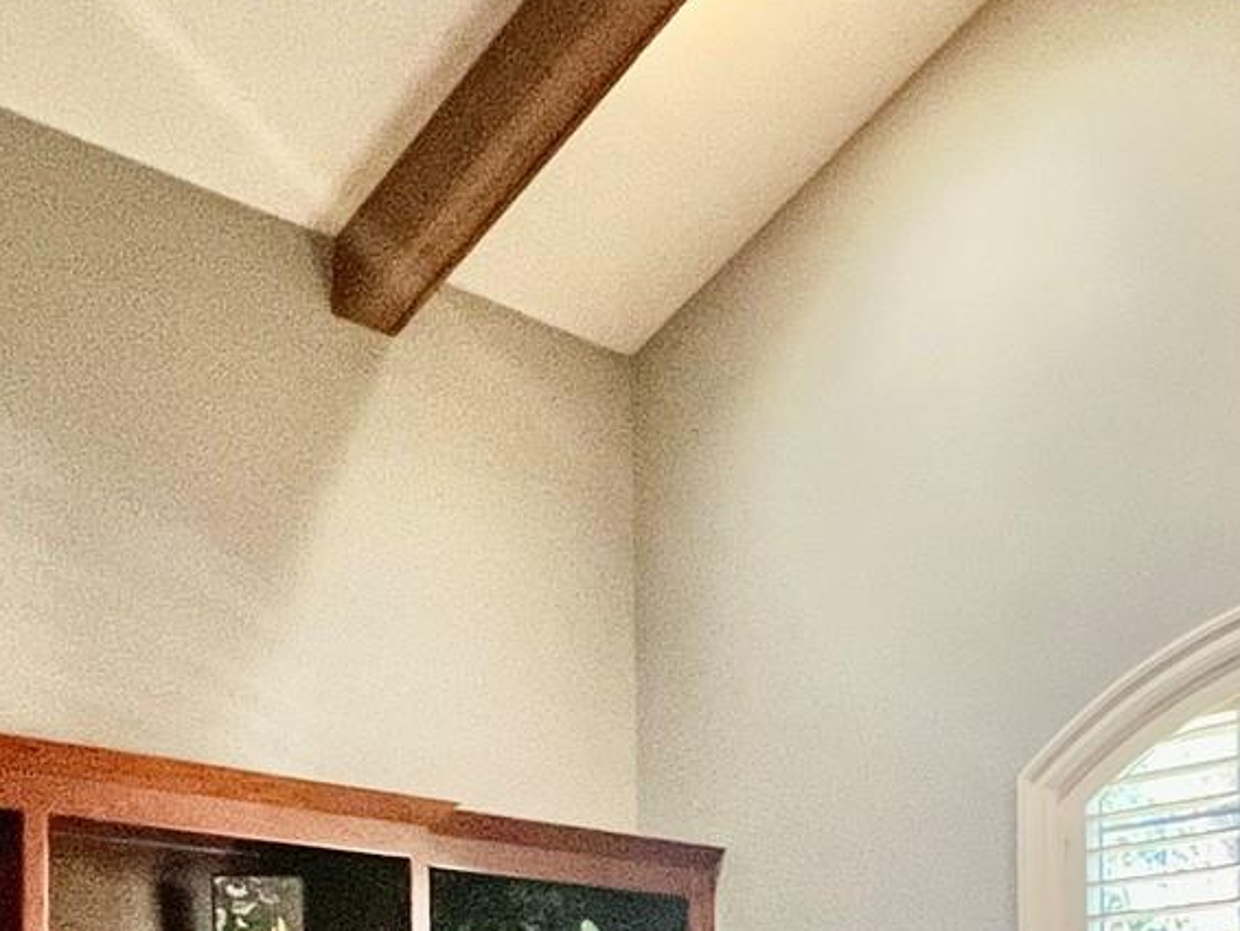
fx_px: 1684
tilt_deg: +1.1
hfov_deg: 40.0
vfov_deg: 27.4
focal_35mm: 47
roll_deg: +0.6
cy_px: 1097
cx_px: 804
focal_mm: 1.57
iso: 320
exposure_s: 1/60
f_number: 1.8
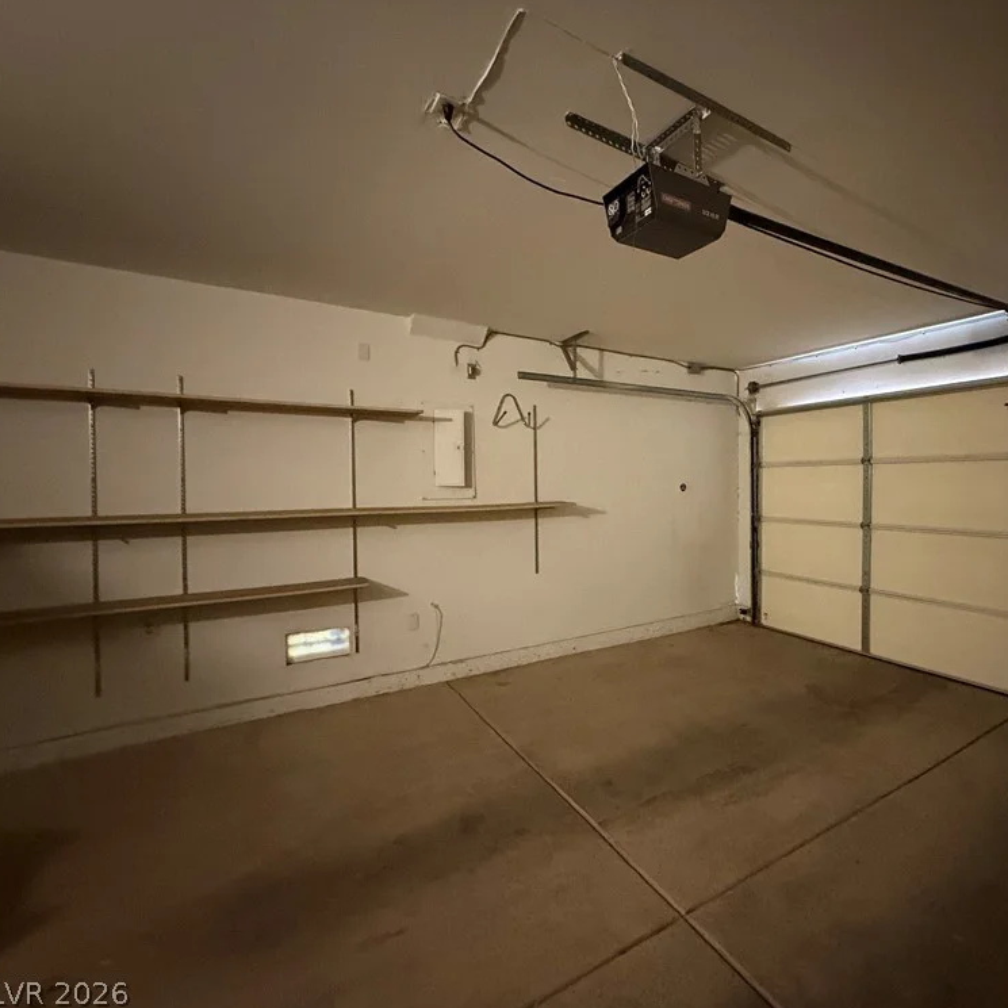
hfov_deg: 81.1
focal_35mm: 17
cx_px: 674
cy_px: 497
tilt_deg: -2.4
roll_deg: +0.2
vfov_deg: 84.0
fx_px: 560
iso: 1250
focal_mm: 2.22
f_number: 2.2
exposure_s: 1/30
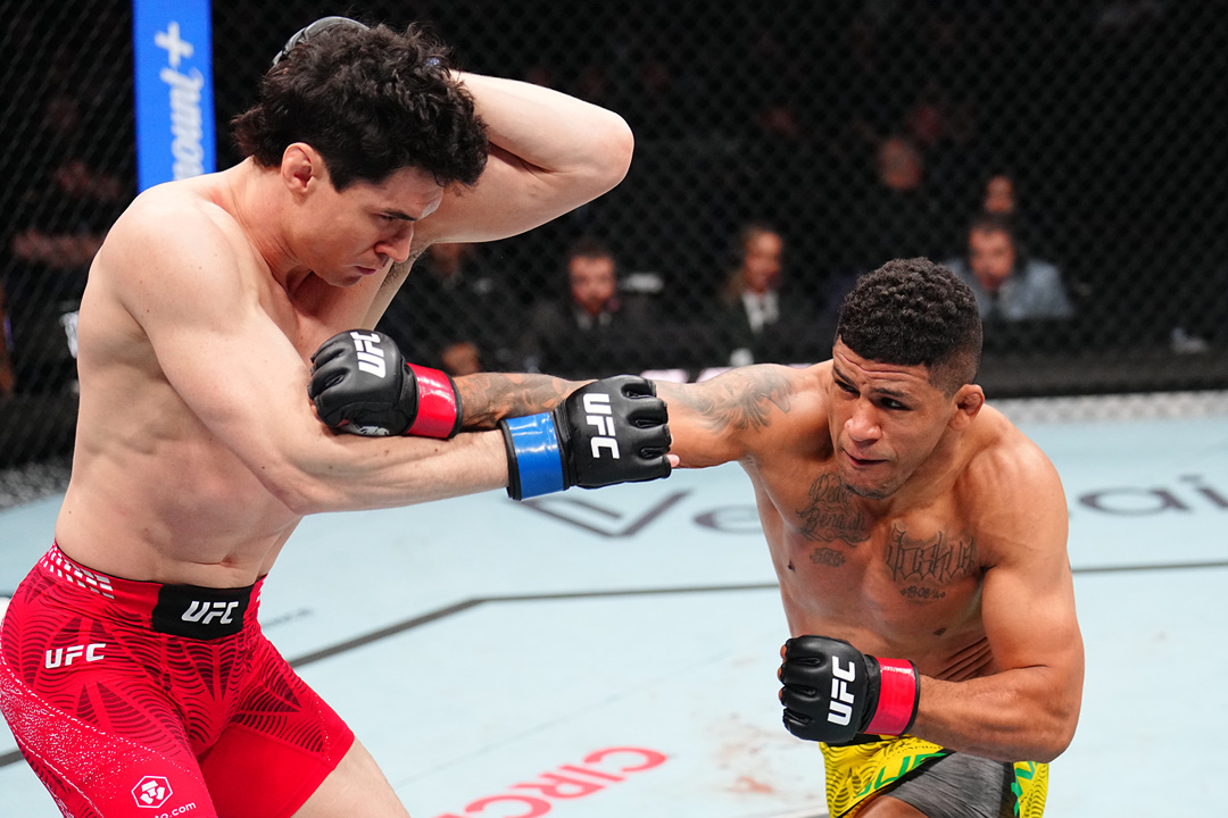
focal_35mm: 70
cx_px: 614
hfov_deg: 28.8
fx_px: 2388
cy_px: 409
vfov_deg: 19.5
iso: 4000
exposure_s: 1/1600
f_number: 2.8
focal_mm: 70
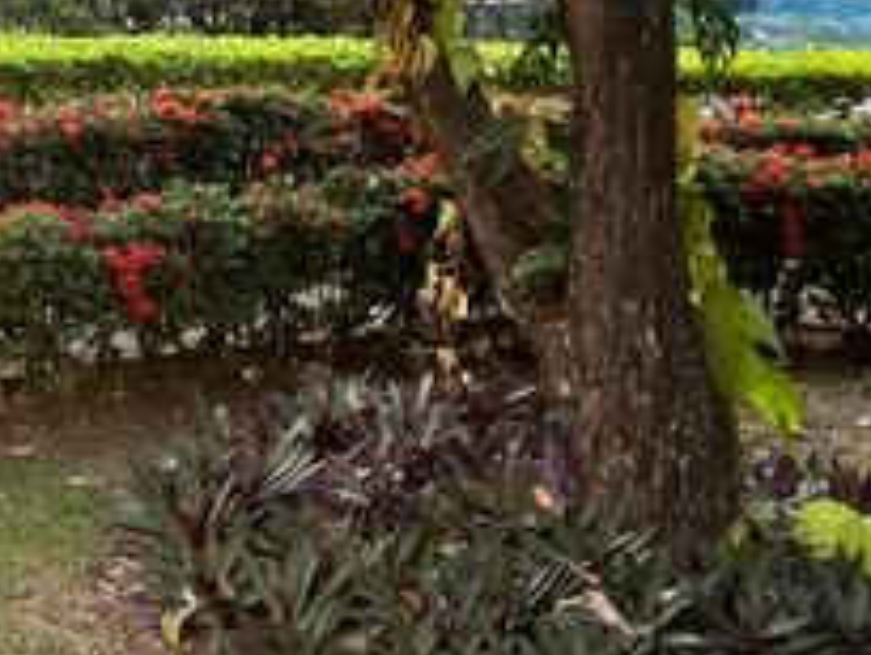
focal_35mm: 81
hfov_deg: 22.0
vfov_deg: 17.9
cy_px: 51
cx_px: -212
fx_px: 2039
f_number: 1.6
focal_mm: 5.1
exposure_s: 1/100
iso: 125
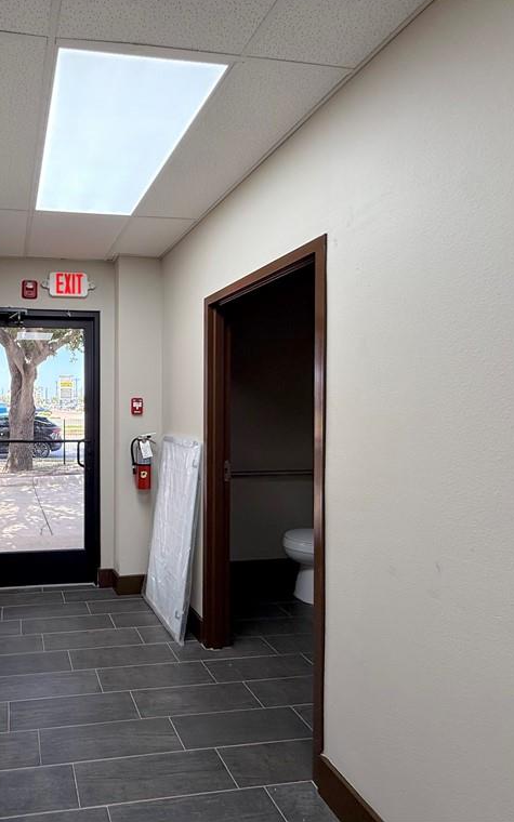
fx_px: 448
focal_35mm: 20
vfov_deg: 85.1
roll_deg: +0.0
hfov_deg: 53.6
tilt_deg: +0.9
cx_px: 69
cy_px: 408
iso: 80
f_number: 2.2
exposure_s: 1/120
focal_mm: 2.22
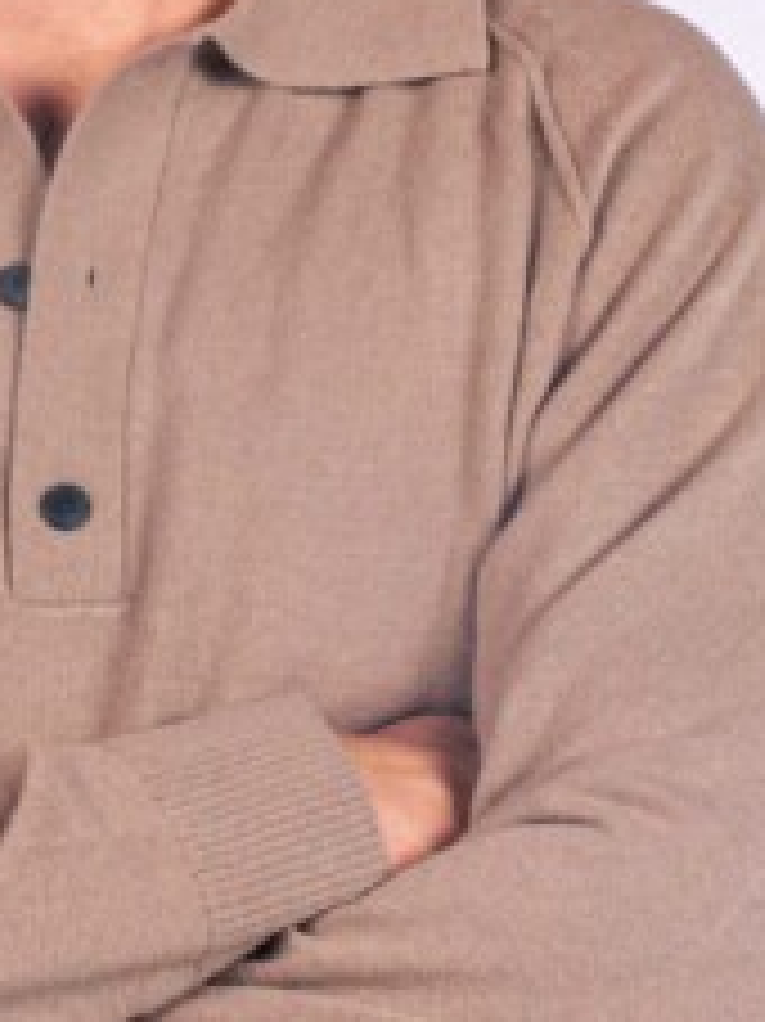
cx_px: 83
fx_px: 6784
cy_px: 338
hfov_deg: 6.4
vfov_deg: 8.6
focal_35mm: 230
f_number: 9
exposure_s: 1/160
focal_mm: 25
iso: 100
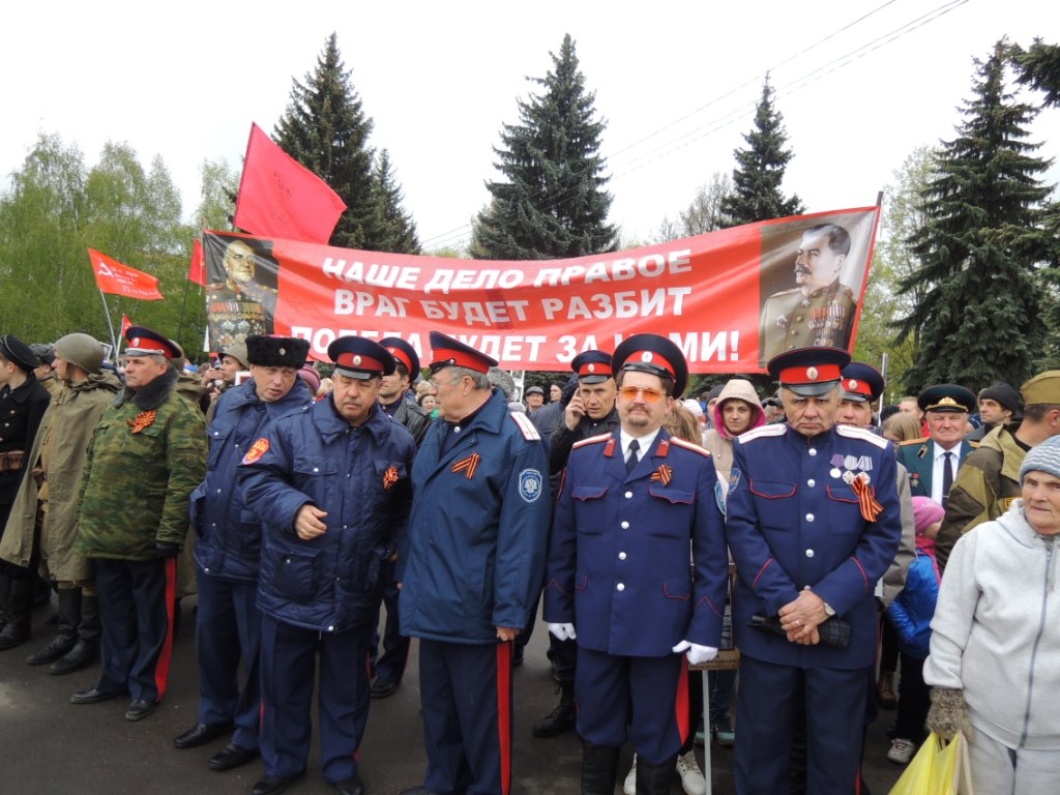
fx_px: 735
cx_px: 530
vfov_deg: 56.8
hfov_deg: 71.6
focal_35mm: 24
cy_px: 398
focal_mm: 4.3
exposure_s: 1/400
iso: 100
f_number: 2.2
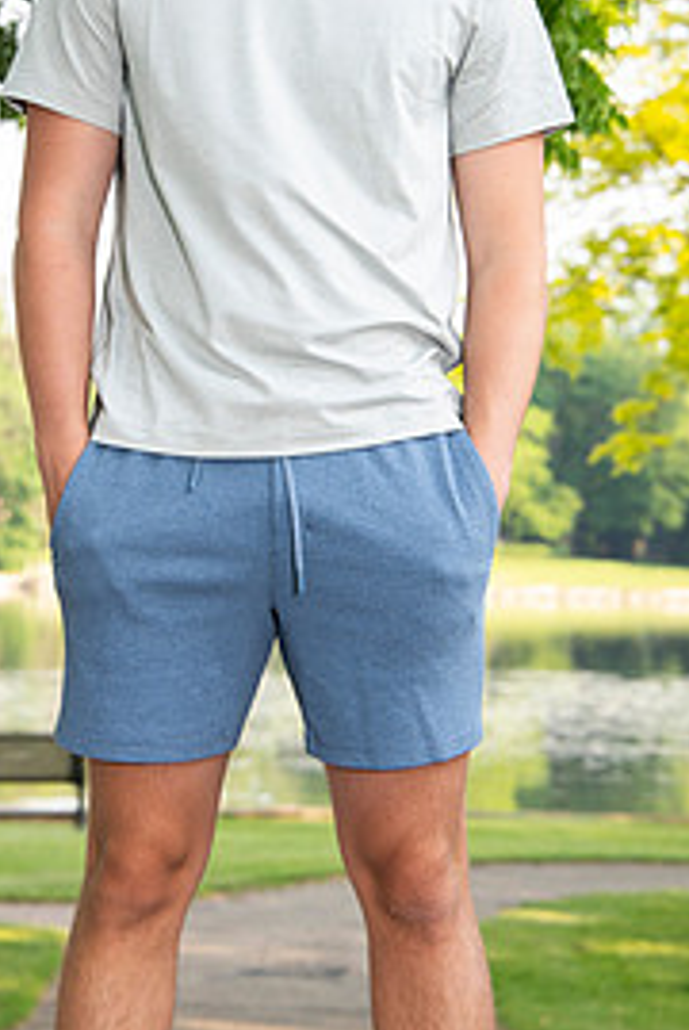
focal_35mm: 167
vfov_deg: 12.3
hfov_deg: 8.2
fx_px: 4782
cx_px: 256
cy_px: 306
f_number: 7.1
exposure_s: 1/160
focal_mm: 100
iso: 320
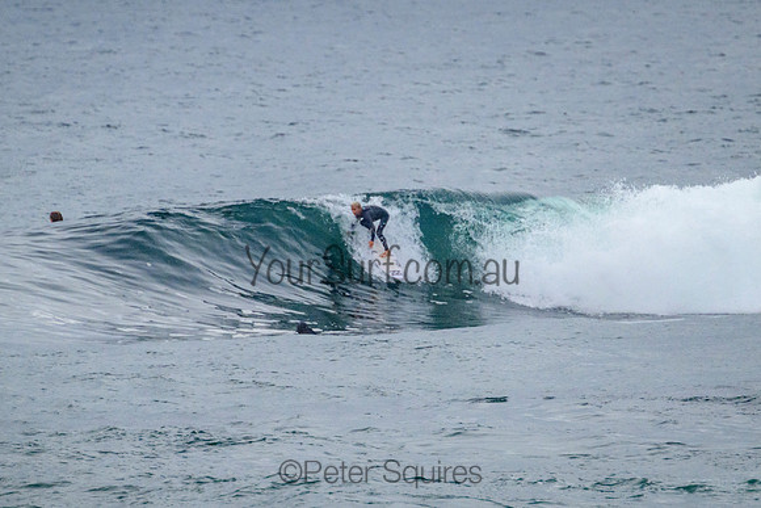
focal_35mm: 1100
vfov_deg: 1.3
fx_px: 23251
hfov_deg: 1.9
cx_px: 413
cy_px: 212
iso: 2000
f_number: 11
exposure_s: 1/2000
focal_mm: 800
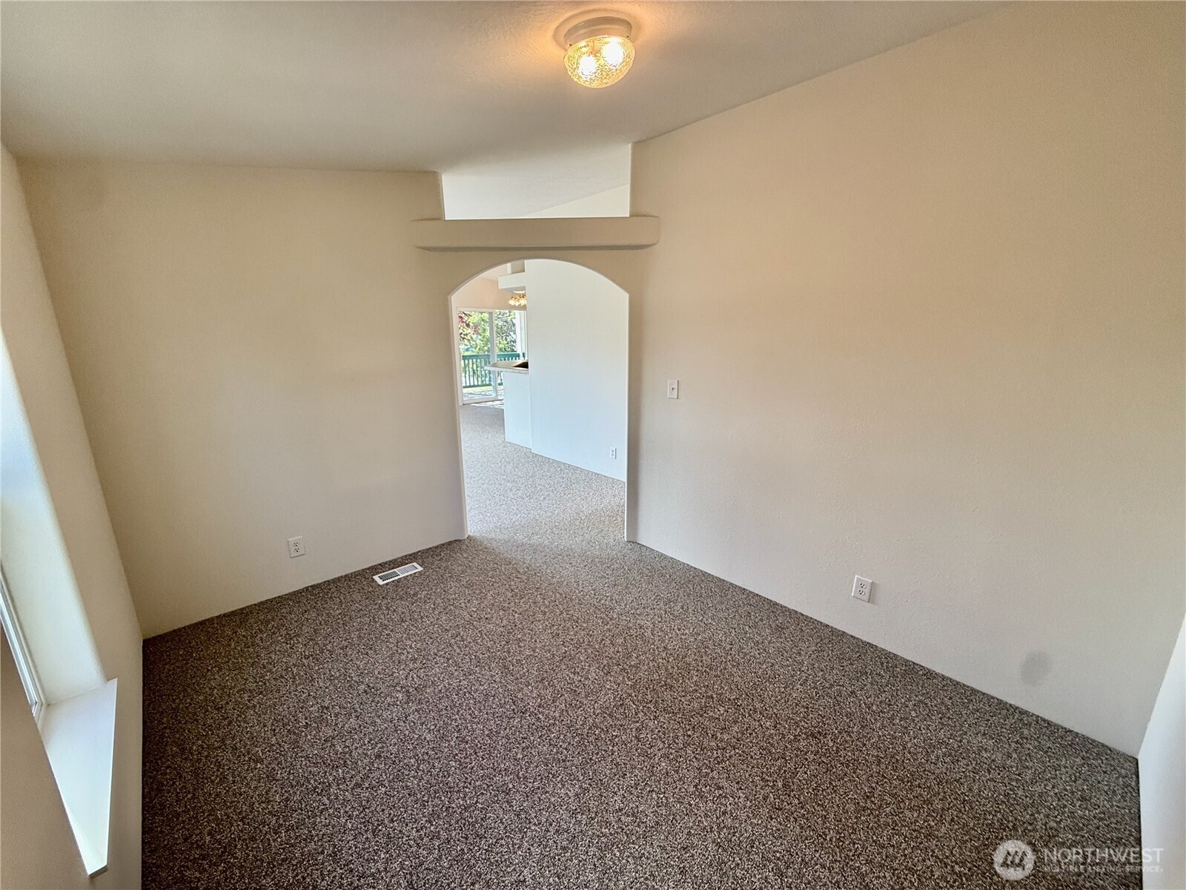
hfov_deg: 102.1
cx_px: 593
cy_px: 445
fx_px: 480
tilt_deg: -12.2
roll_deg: +0.5
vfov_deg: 85.7
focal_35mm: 14
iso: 100
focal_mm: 2.22
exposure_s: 1/120
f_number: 2.2
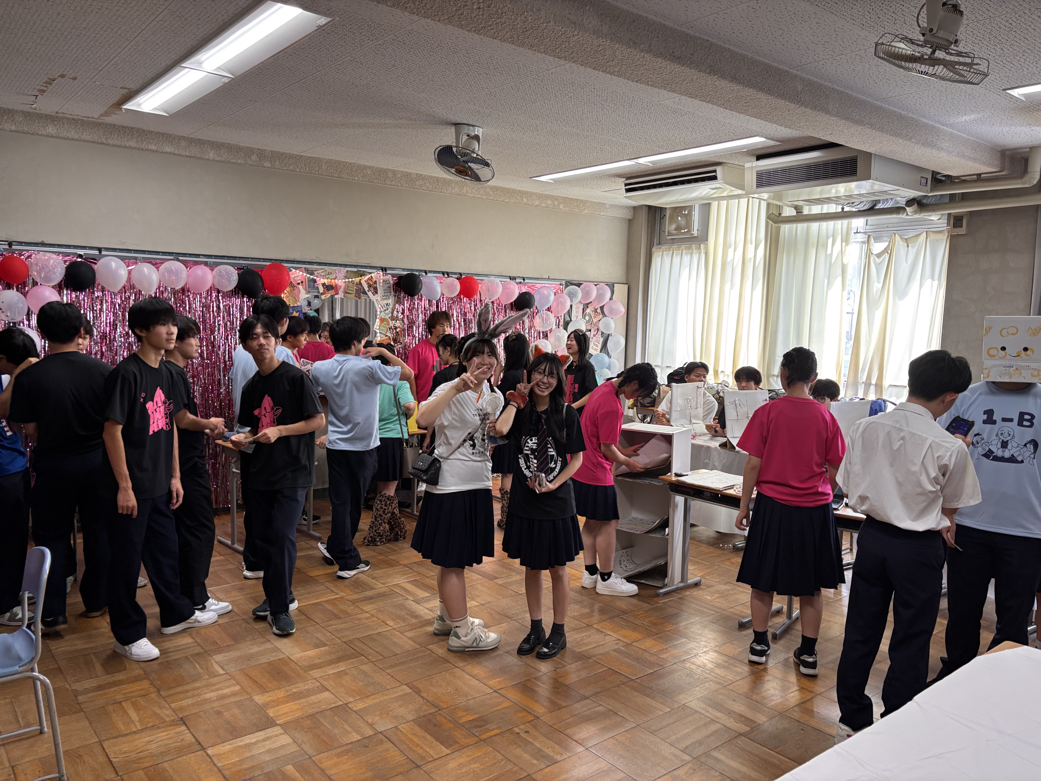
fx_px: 782
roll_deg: -1.7
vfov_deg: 53.1
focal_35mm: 26
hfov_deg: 67.3
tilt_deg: -6.1
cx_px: 520
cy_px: 390
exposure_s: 1/120
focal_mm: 5.96
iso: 100
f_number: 1.6
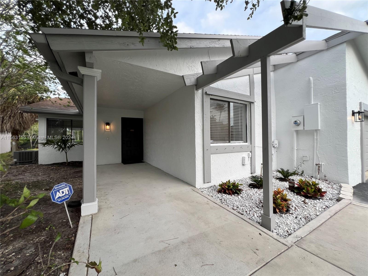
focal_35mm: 13
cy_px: 138
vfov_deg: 89.9
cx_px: 184
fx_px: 138
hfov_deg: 106.2
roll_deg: +0.7
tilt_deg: +1.4
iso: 32
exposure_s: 1/338
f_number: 1.8
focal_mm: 1.57
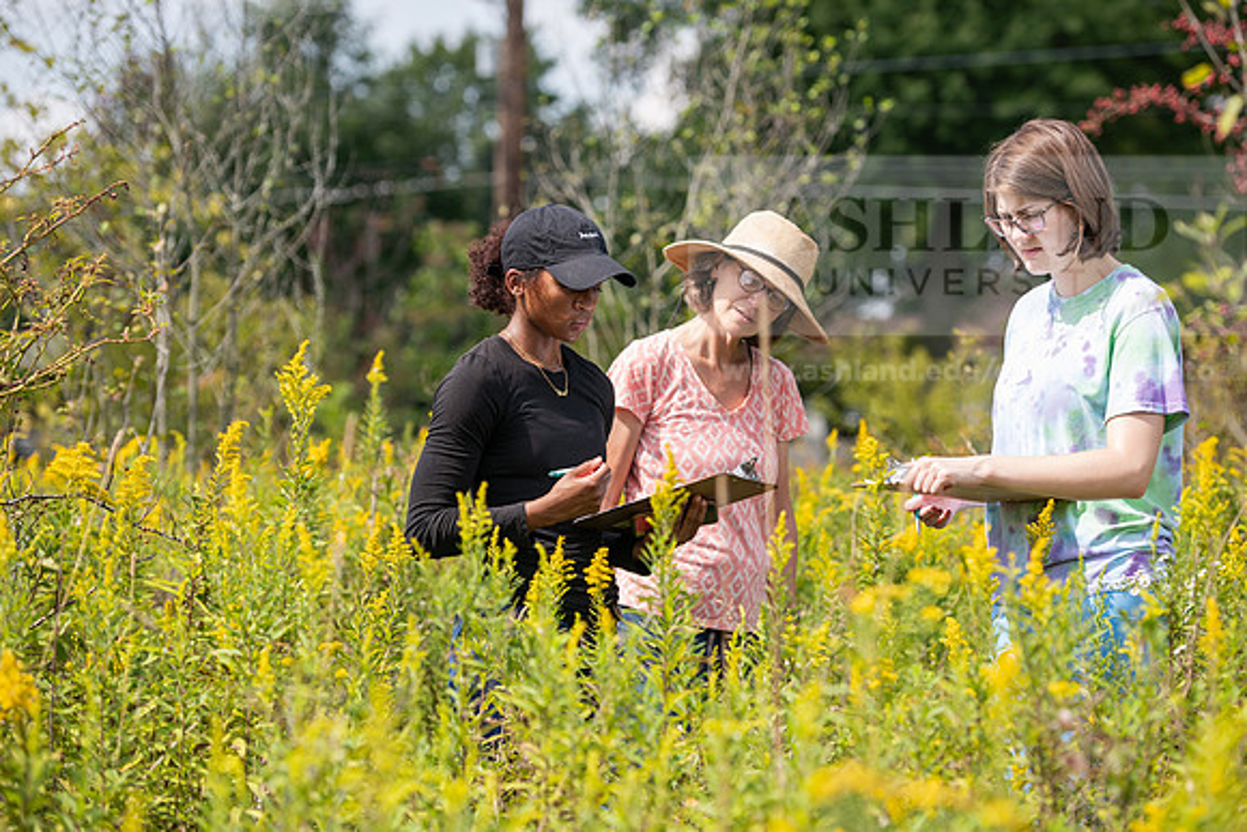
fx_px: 3638
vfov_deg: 13.0
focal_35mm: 105
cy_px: 416
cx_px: 624
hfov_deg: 19.5
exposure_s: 1/400
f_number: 3.5
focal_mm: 105
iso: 64
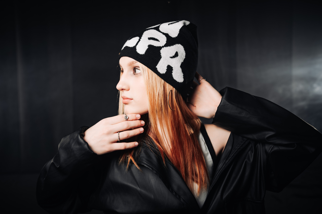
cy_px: 103
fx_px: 260
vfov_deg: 44.8
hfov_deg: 63.5
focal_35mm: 29
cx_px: 155
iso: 200
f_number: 3.5
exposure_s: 1/160
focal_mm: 28
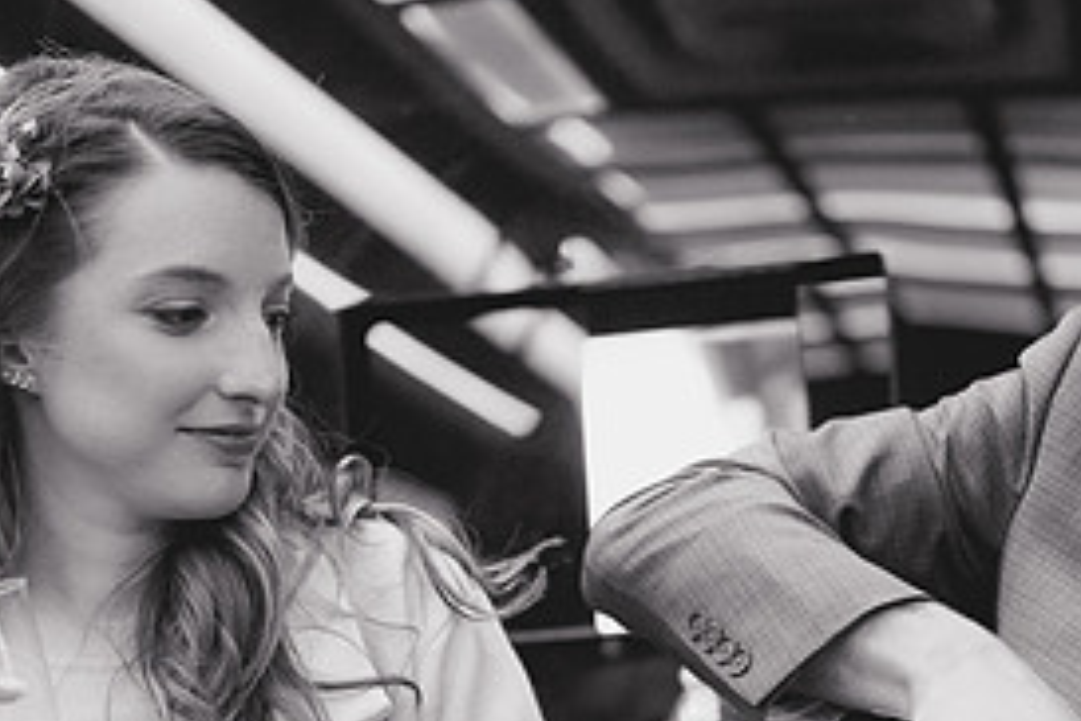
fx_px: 2312
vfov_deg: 17.4
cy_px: 691
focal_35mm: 77
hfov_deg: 26.1
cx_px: 752
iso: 4000
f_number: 1.4
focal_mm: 35
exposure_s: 1/320
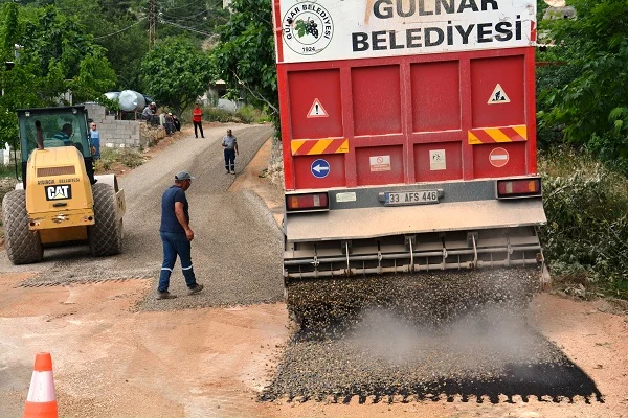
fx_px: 1099
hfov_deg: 31.9
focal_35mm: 63
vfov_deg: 21.6
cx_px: 314
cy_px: 209
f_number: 8
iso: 200
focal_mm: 42
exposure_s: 1/250
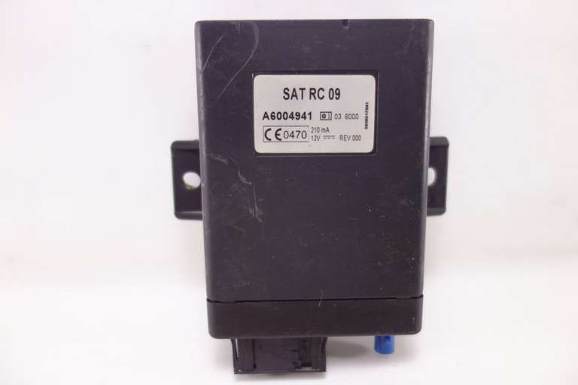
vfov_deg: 46.4
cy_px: 192
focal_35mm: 28
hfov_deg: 65.5
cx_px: 289
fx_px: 450
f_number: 1.8
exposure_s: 1/100
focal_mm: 10.4
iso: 125
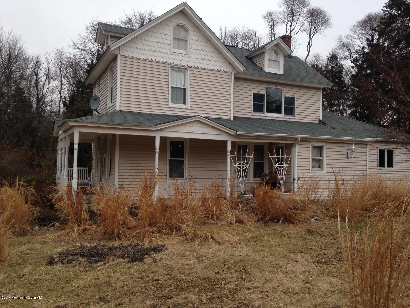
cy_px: 154
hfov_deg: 55.4
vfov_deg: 42.9
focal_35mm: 33
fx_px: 391
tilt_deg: +1.1
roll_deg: -1.4
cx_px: 205
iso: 50
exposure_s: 1/272
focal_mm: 4.12
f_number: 2.4
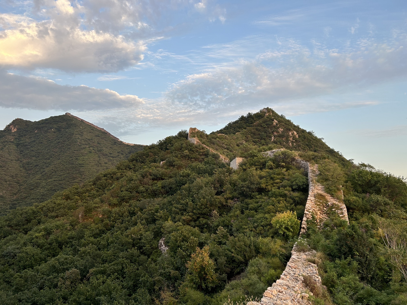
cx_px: 204
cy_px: 152
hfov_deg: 67.3
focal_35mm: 26
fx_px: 306
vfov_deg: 53.1
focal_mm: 5.7
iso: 50
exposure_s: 1/499
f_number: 1.5
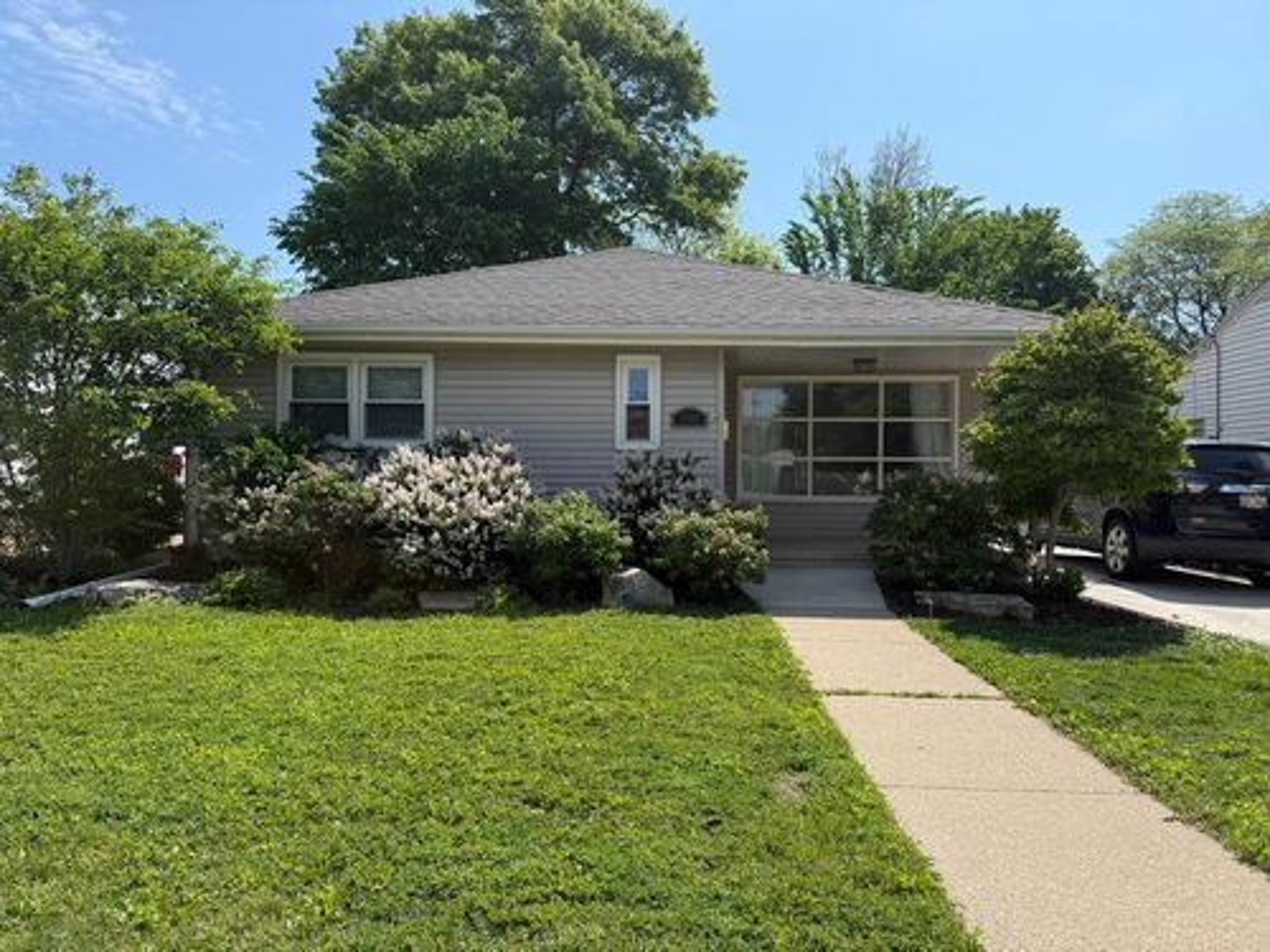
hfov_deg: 71.6
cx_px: 635
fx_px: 881
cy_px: 476
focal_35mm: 24
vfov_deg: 56.8
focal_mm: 6.76
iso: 100
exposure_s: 1/4167
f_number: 1.78
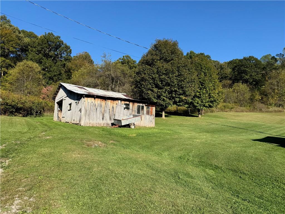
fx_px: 198
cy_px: 107
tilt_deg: +9.0
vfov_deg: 56.8
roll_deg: +1.3
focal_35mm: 24
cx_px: 142
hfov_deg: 71.6
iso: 80
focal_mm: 6.76
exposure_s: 1/2907
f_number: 1.78
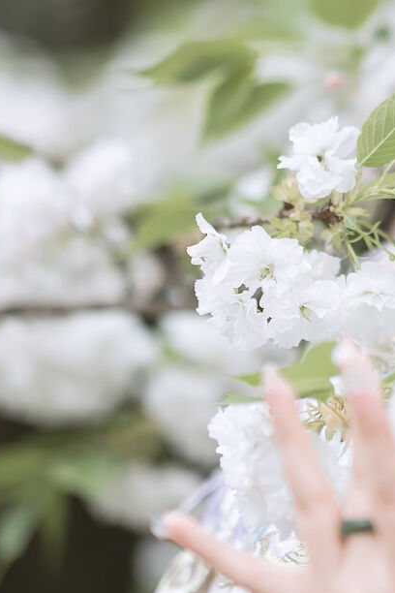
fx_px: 4114
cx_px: 509
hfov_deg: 5.5
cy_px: 81
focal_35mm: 250
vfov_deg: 8.2
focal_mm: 85
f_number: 1.4
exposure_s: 1/1250
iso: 100
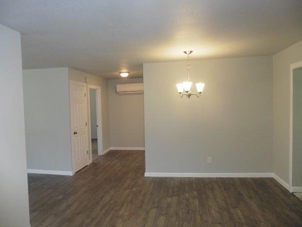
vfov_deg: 54.9
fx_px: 218
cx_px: 150
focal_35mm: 25
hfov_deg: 69.4
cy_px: 111
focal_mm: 4.3
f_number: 3.3
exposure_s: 1/60
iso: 320
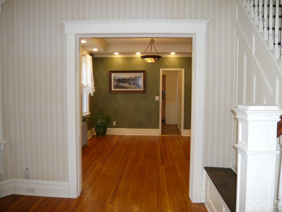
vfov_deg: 49.7
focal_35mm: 28
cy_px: 106
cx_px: 141
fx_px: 228
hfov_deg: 63.4
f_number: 2.8
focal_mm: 4.6
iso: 160
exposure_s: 1/30
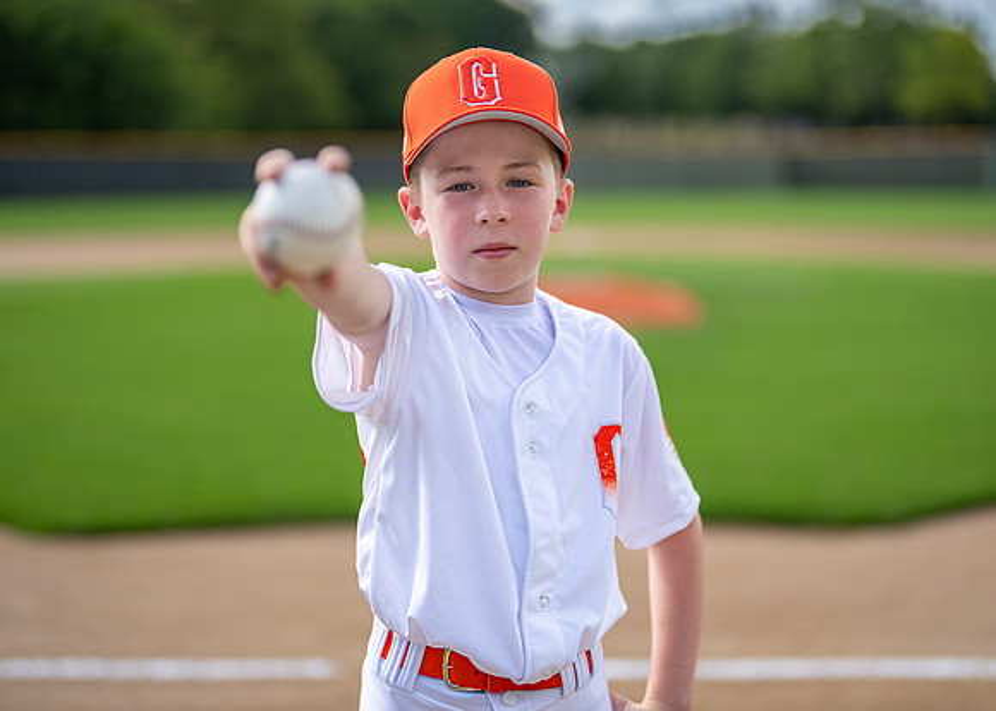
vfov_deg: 22.0
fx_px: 1828
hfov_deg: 30.5
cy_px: 371
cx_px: 512
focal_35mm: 65
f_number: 1.2
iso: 100
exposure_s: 1/4000
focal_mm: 50
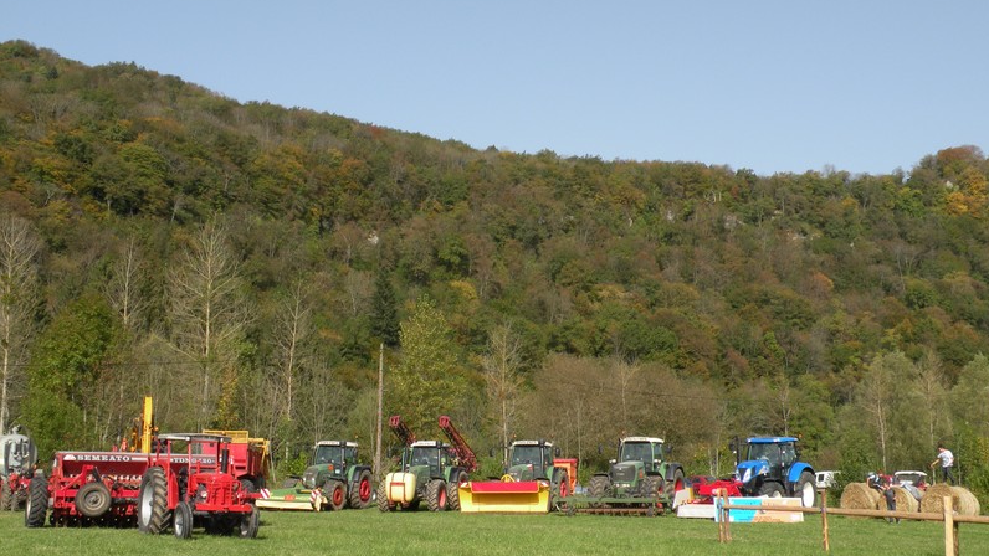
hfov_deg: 44.6
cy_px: 294
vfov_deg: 26.0
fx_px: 1206
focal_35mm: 46
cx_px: 496
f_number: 6.3
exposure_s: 1/225
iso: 64
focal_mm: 7.4
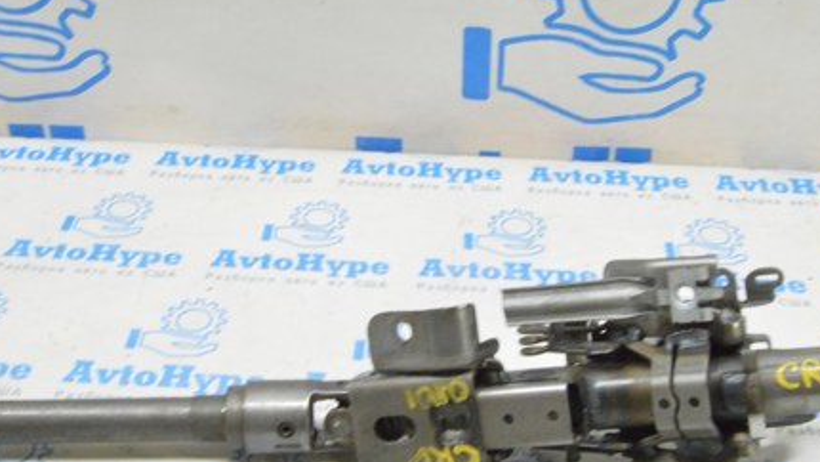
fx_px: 1169
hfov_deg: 38.6
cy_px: 257
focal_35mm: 54
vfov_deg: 22.3
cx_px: 450
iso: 6400
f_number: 20
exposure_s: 1/15
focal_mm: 23
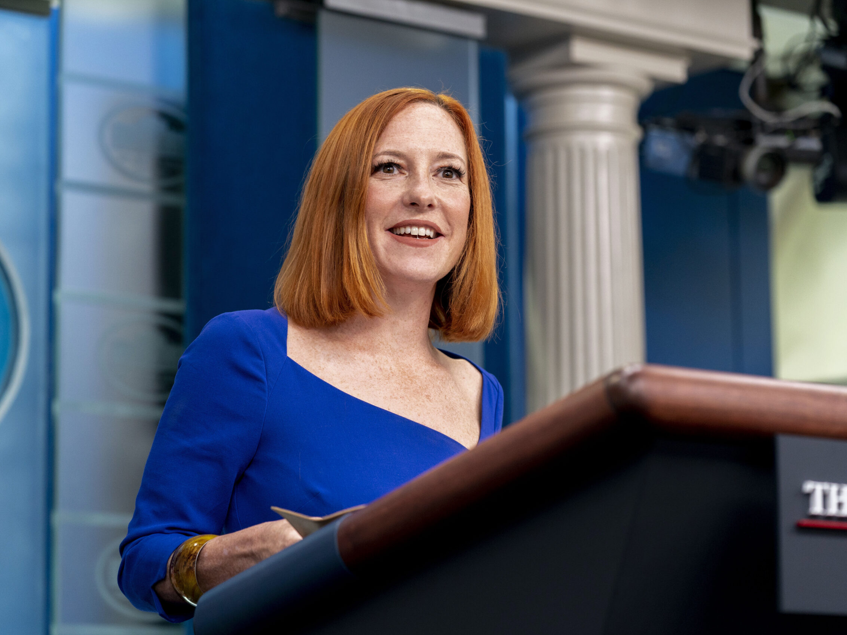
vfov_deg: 13.2
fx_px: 2740
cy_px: 319
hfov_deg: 17.6
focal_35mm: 112
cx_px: 398
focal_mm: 103
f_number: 3.5
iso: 2000
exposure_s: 1/320
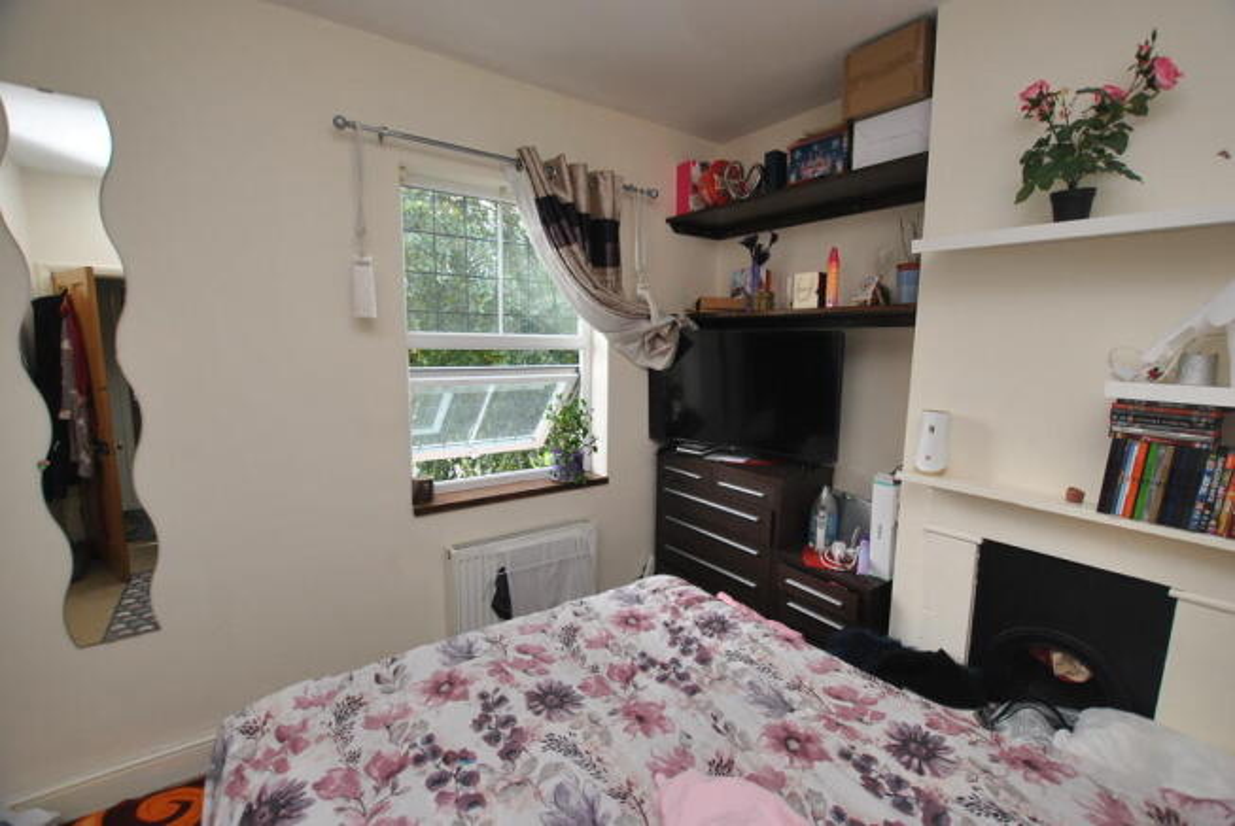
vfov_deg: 77.5
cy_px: 413
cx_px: 618
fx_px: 515
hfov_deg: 100.3
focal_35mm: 15
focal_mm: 10
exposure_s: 1/60
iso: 200
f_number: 4
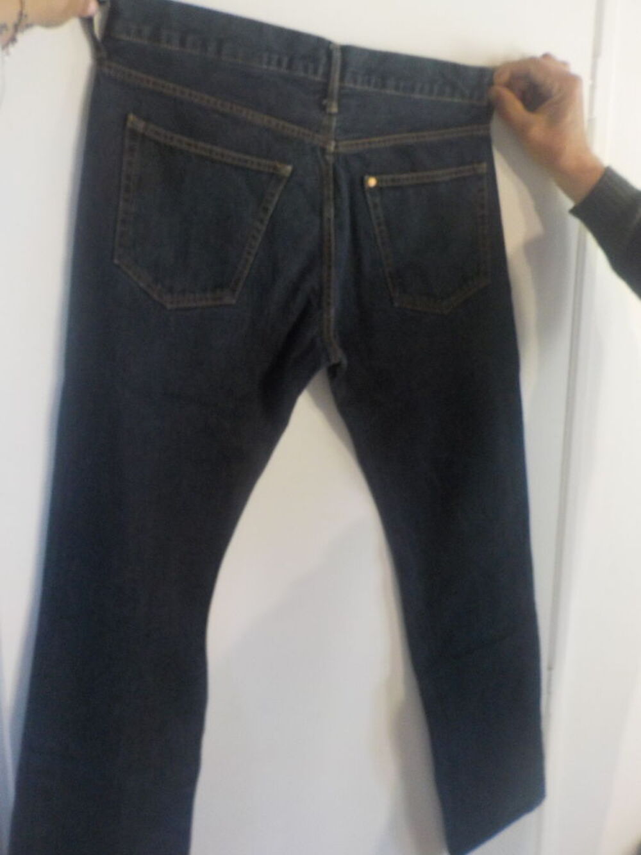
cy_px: 428
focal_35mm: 30
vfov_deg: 60.0
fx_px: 741
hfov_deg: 46.8
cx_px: 320
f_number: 3.3
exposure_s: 1/10
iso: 400
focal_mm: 4.1
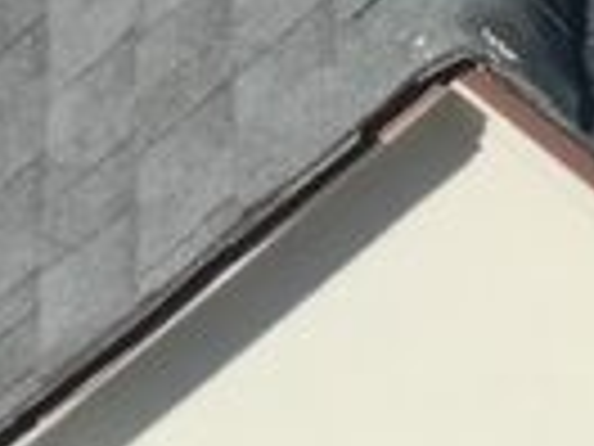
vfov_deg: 4.0
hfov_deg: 5.3
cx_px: 351
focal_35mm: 373
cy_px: -383
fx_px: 6401
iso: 100
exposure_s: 1/400
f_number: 3.8
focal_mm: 8.6
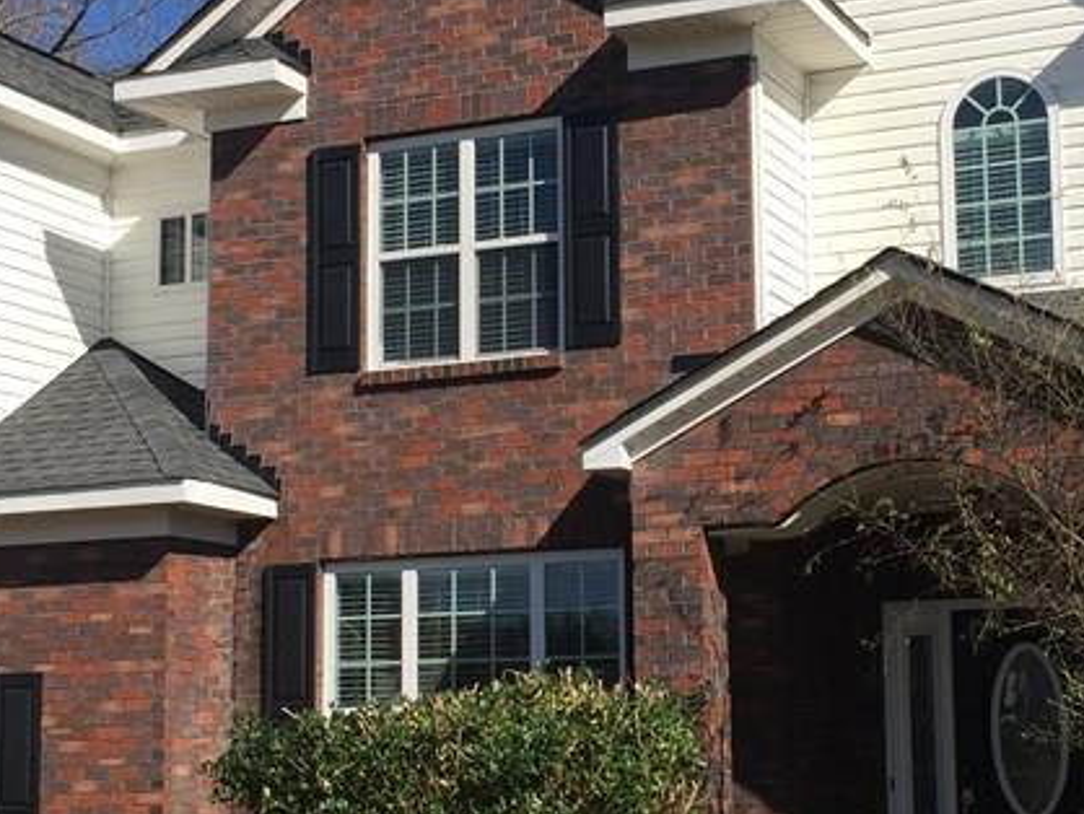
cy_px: 490
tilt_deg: +6.6
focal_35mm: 71
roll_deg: +1.5
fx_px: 2225
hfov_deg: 27.4
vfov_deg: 20.7
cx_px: 565
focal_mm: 4.15
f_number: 2.2
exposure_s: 1/2639
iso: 32
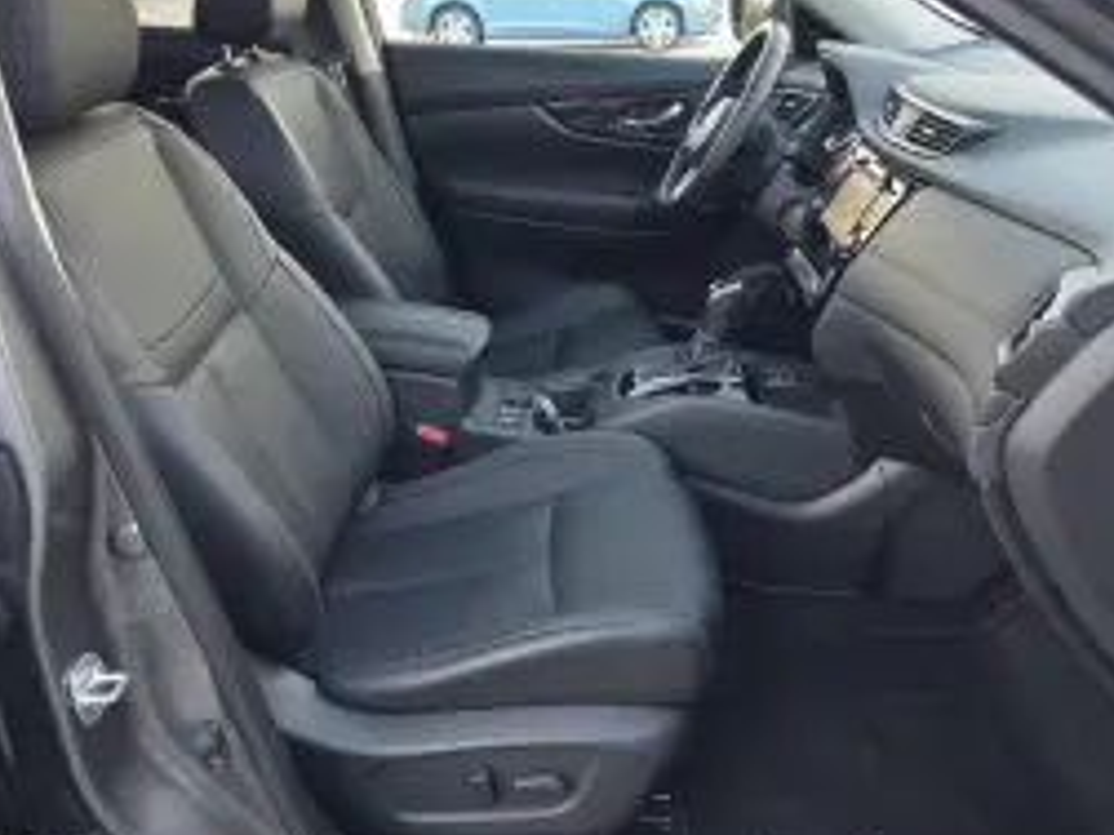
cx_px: 581
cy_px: 431
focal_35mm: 33
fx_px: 1061
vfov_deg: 42.9
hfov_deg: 55.4
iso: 250
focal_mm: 6.25
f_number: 1.7
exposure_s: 1/100
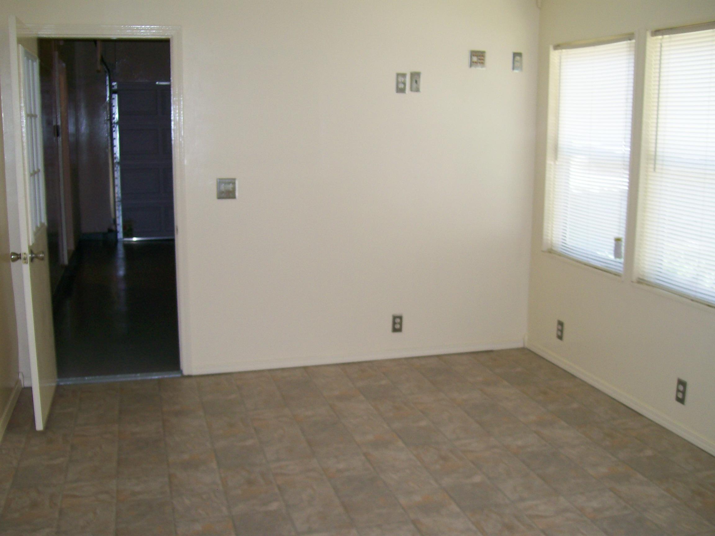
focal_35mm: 36
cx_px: 358
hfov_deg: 51.4
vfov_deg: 39.7
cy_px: 268
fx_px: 744
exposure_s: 1/64
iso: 80
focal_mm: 6
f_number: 2.7
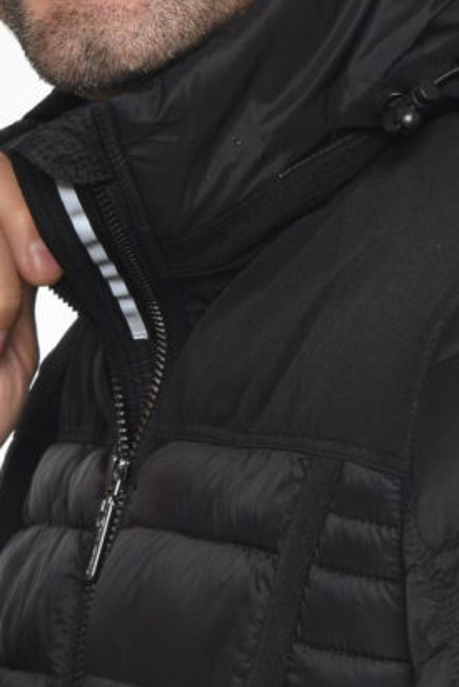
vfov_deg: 5.3
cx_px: 174
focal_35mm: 385
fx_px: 7356
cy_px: 862
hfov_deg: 3.6
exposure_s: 1/125
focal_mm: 62
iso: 100
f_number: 9
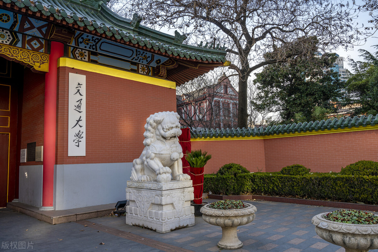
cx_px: 189
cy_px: 126
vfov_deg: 46.4
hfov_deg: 65.5
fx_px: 294
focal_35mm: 28
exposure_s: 1/40
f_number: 11
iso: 100
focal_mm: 28
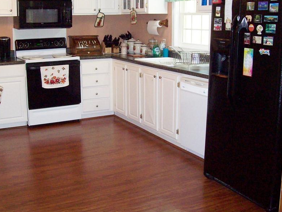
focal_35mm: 47
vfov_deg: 30.7
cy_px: 76
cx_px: 122
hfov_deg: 40.3
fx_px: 383
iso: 200
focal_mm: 6
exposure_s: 1/64
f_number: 2.7
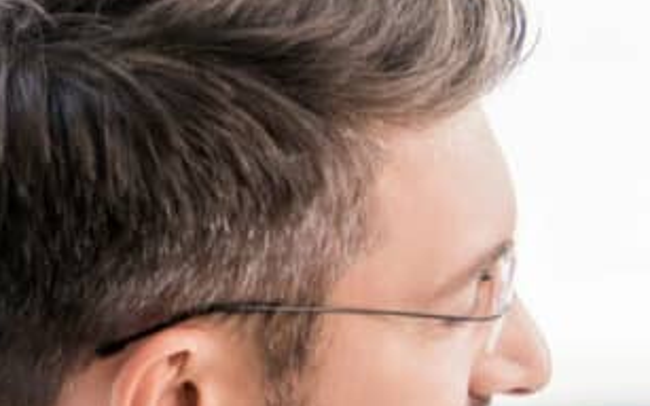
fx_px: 9497
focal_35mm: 536
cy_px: 925
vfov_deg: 2.4
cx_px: 807
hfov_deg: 3.9
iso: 80
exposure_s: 1/200
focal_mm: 105
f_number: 4
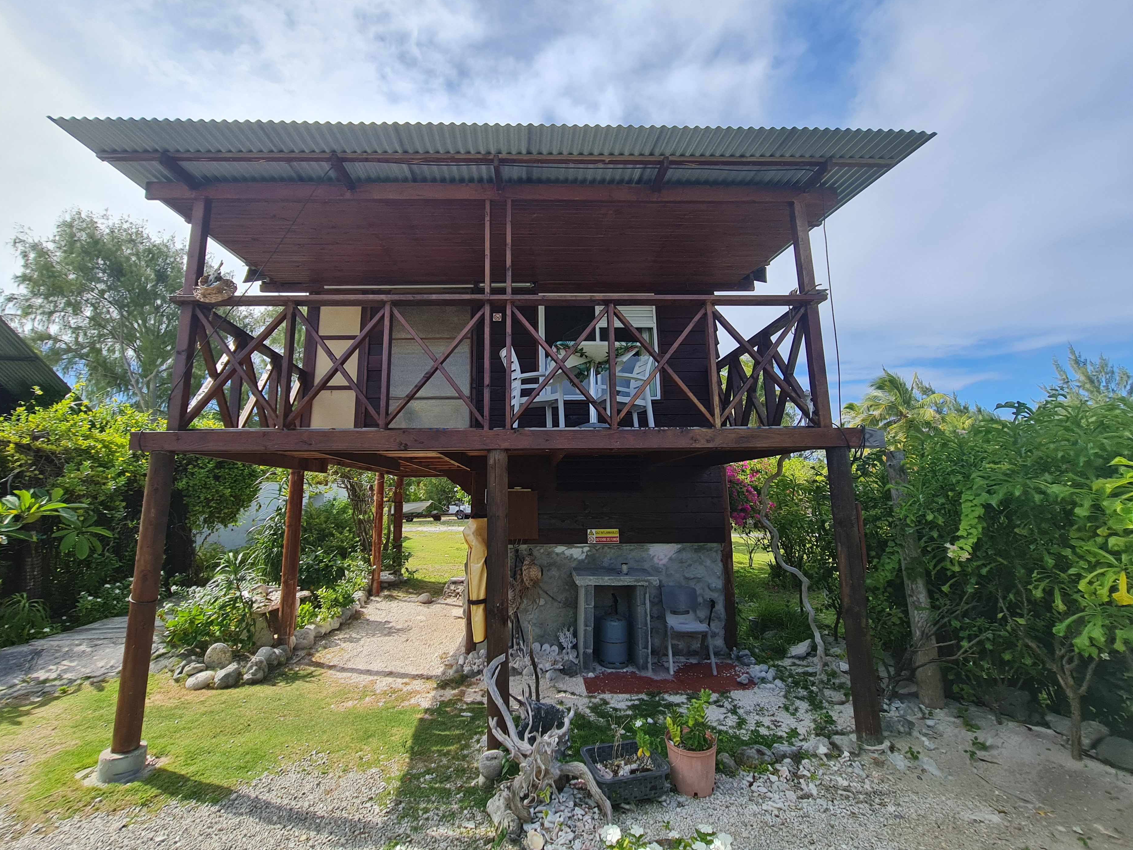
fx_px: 458
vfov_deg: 85.7
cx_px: 529
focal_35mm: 14
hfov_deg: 101.9
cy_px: 417
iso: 64
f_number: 2.2
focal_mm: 2.2
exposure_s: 1/1840
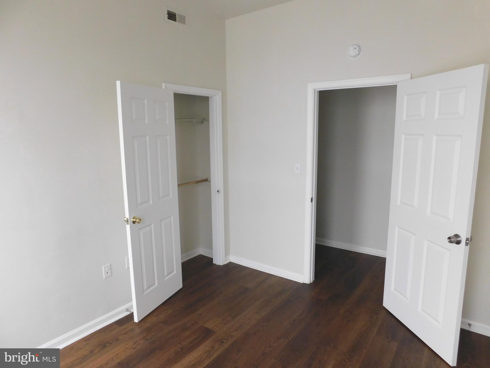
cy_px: 184
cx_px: 245
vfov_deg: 58.9
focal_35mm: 23
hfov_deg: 73.9
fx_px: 326
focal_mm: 4
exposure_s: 1/30
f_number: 3
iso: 280
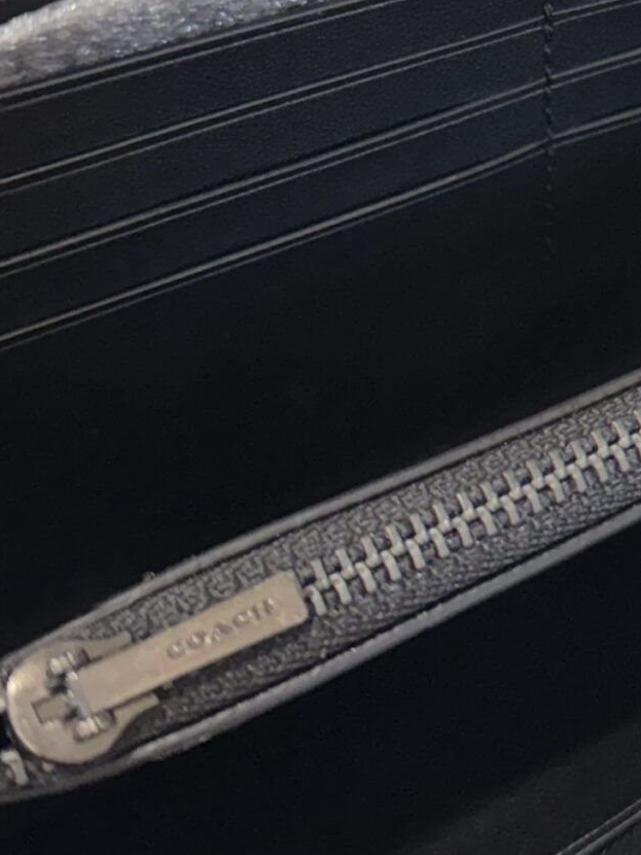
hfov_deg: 18.8
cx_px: 772
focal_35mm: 74
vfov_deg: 25.7
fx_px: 1826
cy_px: 136
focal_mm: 6.76
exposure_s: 1/100
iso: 200
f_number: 1.78
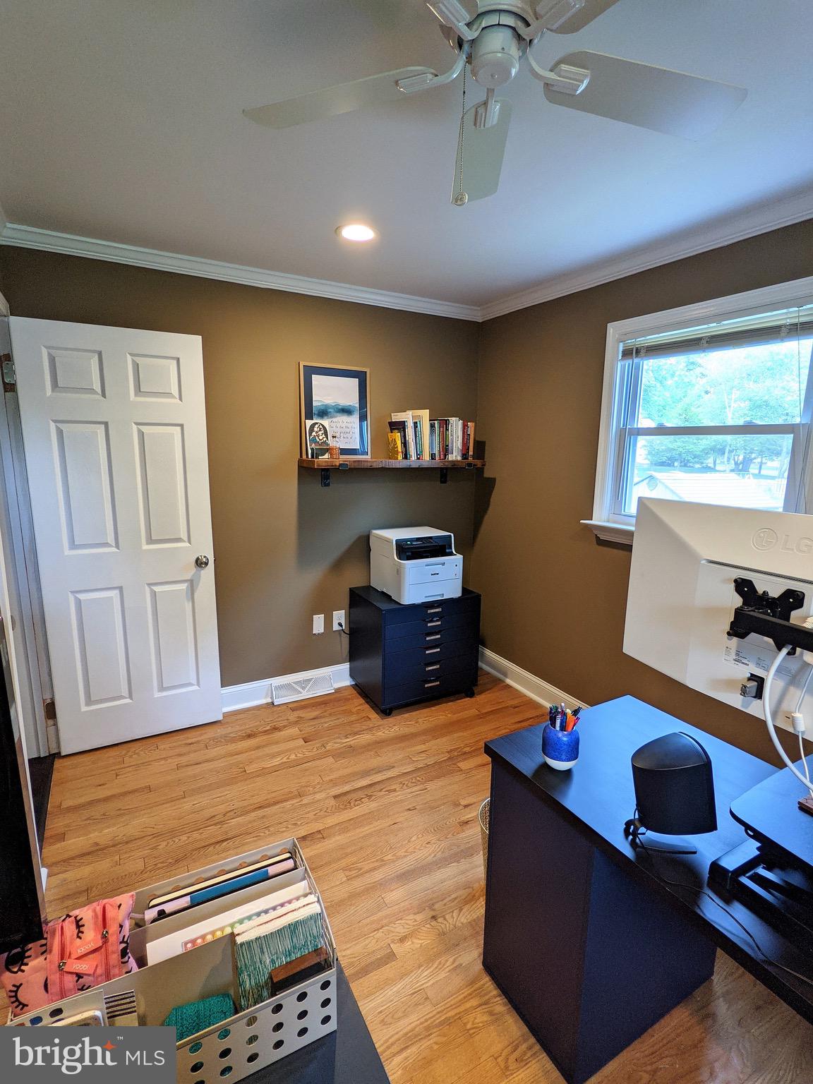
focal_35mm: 16
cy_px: 542
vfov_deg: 94.5
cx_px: 406
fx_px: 501
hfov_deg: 78.1
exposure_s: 1/24
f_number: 2.2
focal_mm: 2.22
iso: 50
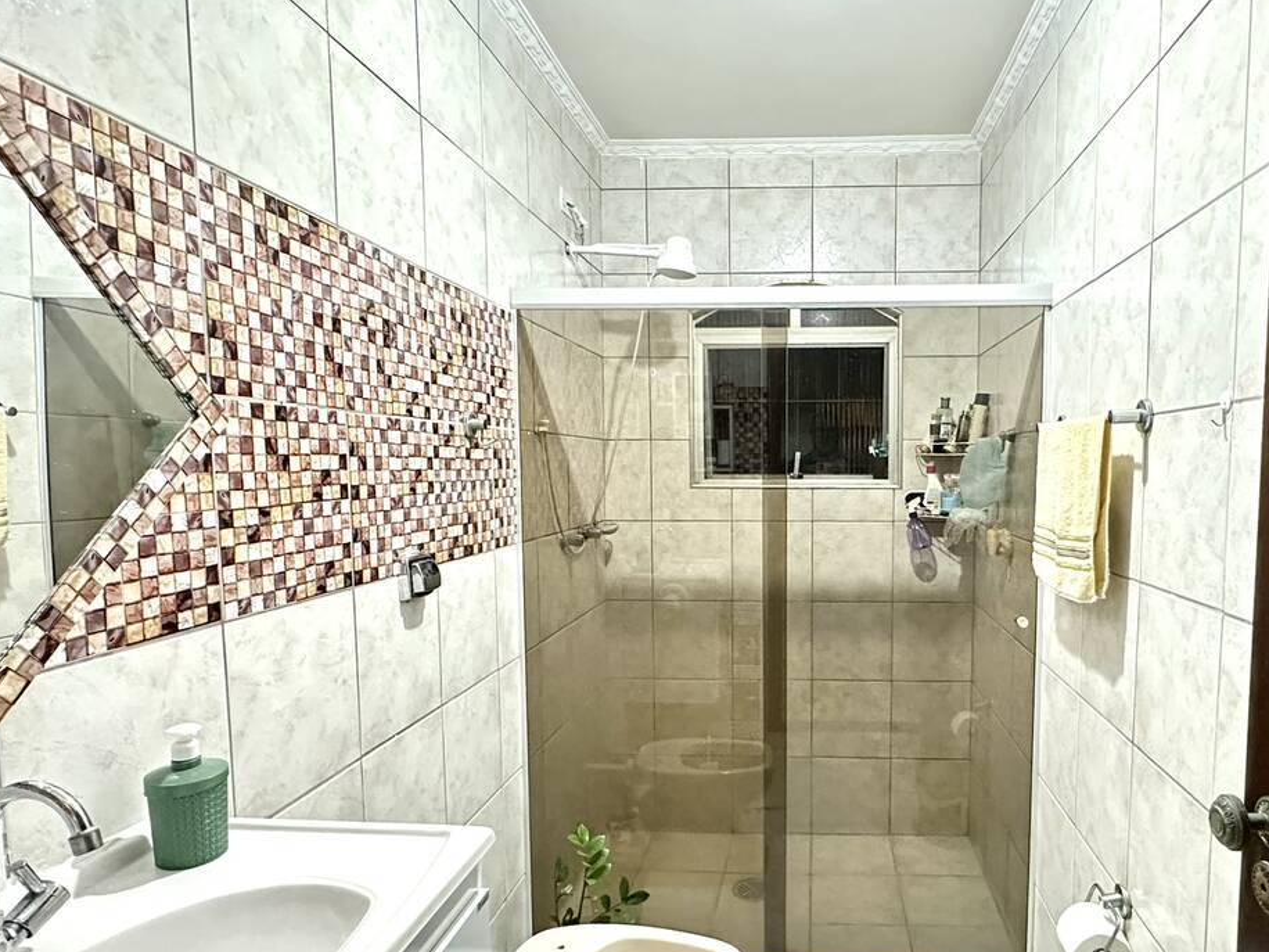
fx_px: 807
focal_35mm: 22
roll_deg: -0.4
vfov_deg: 60.9
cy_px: 536
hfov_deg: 75.2
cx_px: 783
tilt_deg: -5.6
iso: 800
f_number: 2.2
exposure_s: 1/60
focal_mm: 2.22
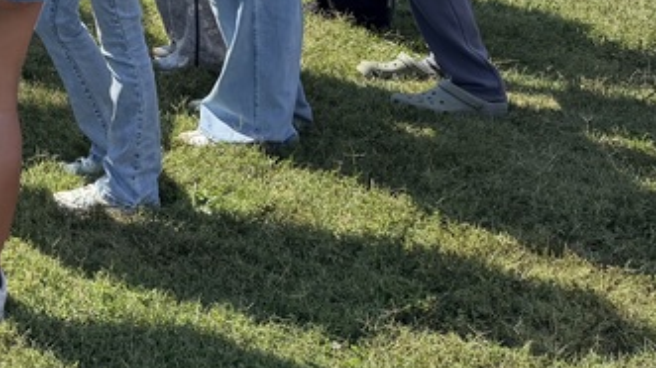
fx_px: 1409
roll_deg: +1.5
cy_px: -271
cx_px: -238
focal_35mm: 81
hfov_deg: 22.8
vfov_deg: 13.5
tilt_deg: -4.2
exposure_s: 1/3584
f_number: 1.78
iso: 100
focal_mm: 6.76
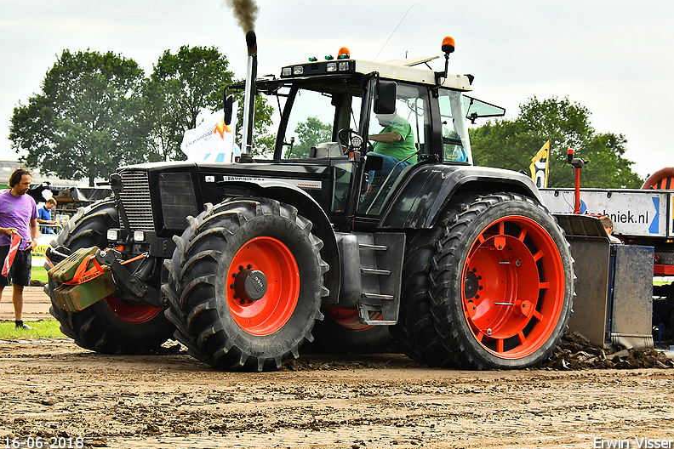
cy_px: 225
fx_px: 1844
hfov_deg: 20.7
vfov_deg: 13.9
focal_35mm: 99
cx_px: 339
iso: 500
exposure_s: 1/640
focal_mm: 65
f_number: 9
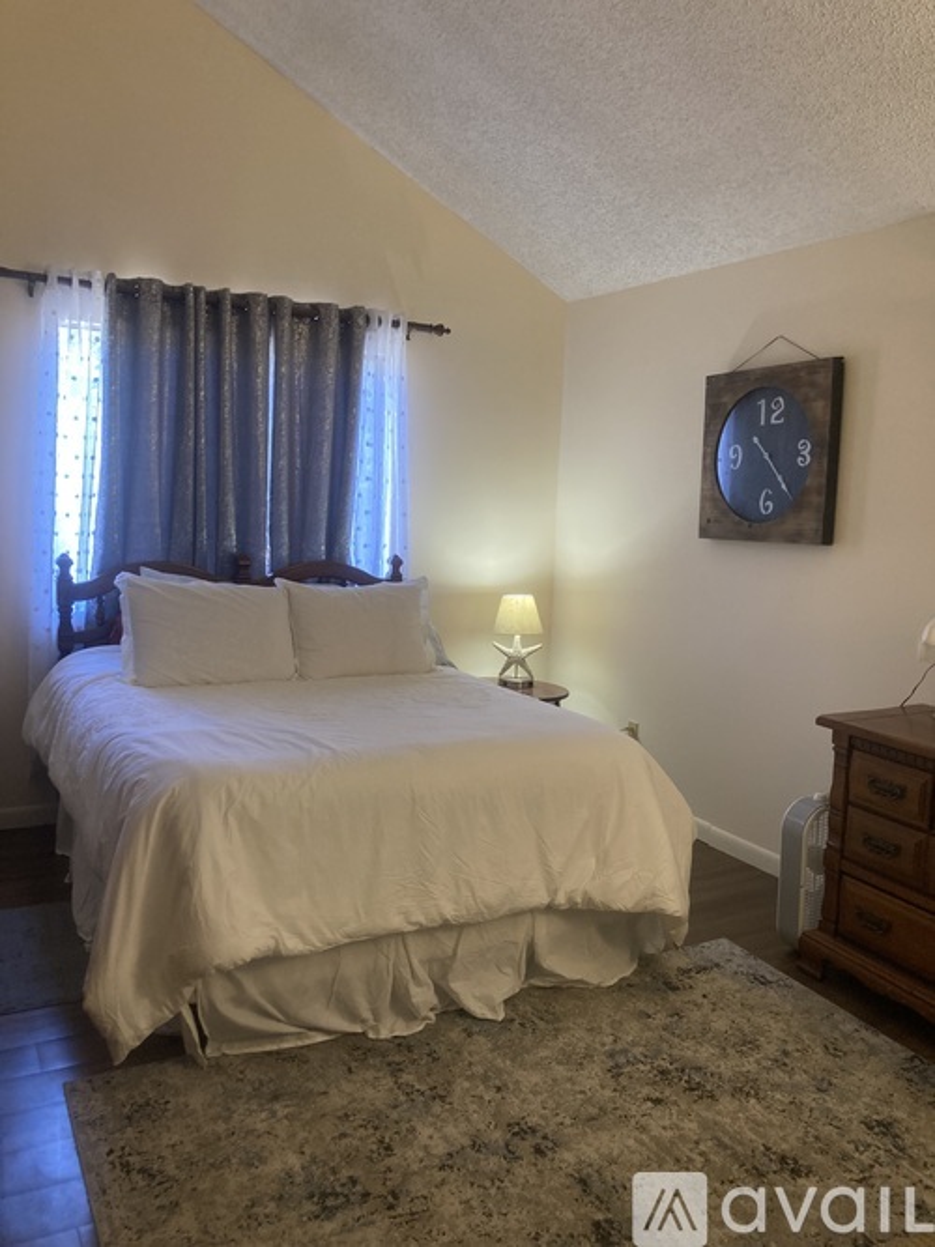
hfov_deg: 49.7
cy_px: 624
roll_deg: -5.0
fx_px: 1009
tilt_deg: -9.4
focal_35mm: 28
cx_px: 468
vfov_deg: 63.5
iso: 200
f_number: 1.8
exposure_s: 1/60
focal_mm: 3.99
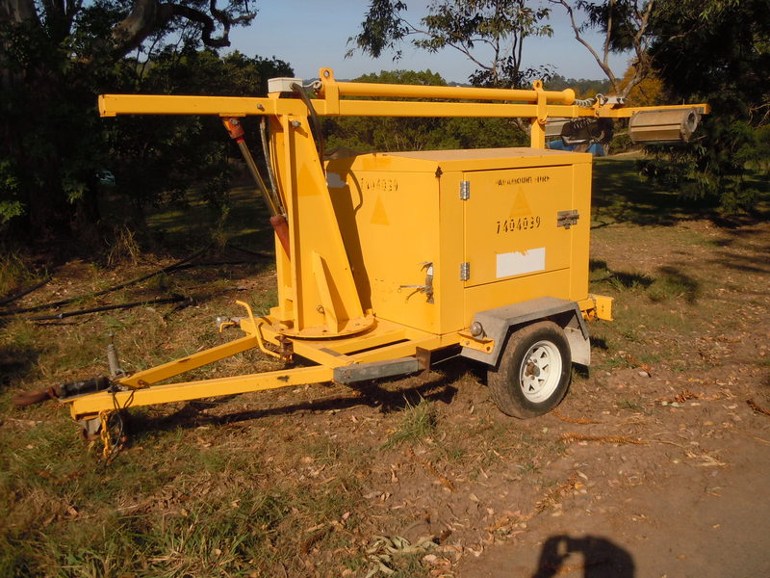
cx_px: 385
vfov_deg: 46.8
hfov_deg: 60.0
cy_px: 289
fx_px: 667
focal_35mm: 30
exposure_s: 1/400
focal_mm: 5.4
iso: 100
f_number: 7
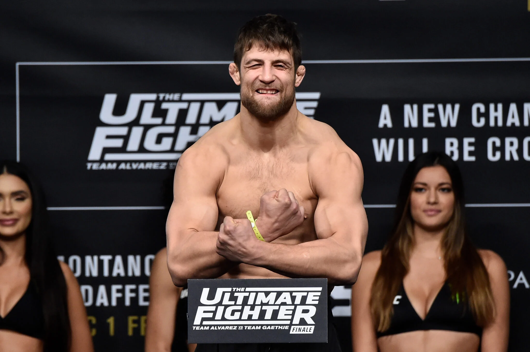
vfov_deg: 3.4
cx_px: 265
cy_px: 176
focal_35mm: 400
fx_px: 5885
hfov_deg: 5.2
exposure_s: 1/500
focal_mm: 400
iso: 3200
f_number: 5.6
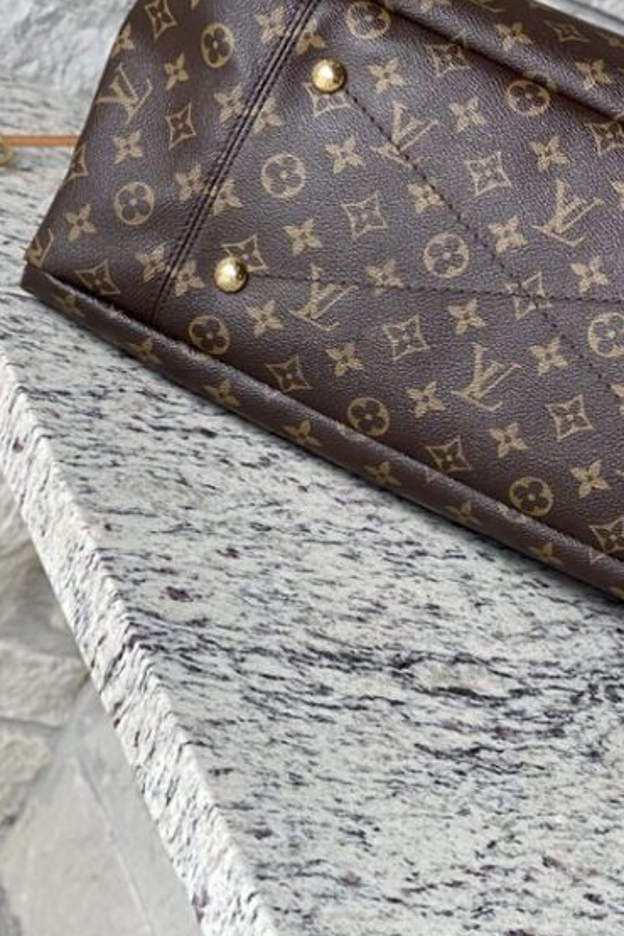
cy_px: 168
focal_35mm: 112
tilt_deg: -13.8
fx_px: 2912
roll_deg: -28.1
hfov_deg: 12.2
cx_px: 546
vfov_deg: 18.1
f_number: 2.2
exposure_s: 1/121
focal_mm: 7.5
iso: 80
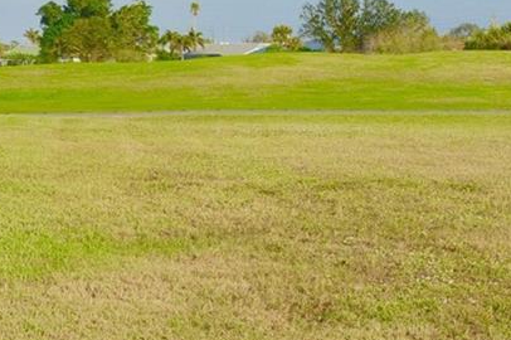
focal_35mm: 121
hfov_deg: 16.5
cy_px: 143
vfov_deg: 11.3
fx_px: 1716
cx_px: 525
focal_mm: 32
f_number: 8
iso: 110
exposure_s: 1/250
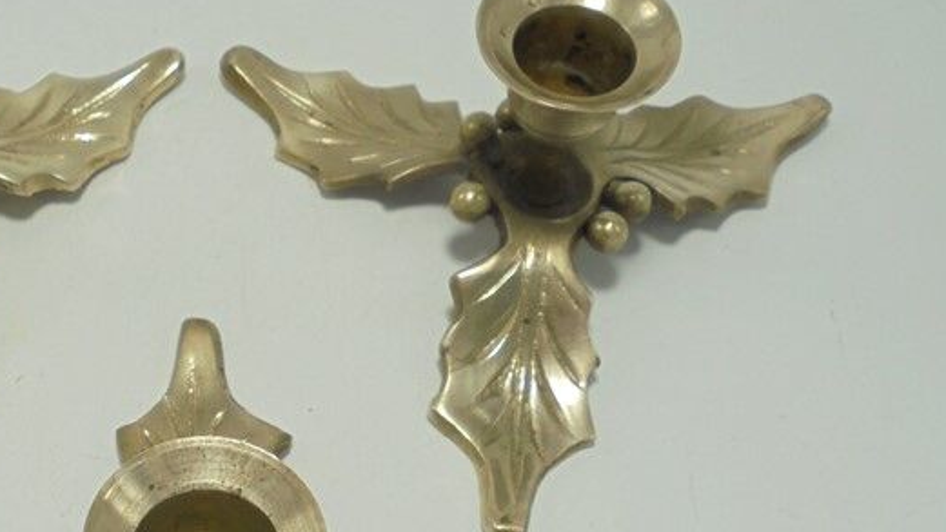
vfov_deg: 18.6
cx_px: 212
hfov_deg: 32.1
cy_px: 448
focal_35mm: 64
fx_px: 1605
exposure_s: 1/100
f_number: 4
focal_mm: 6.1
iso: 100
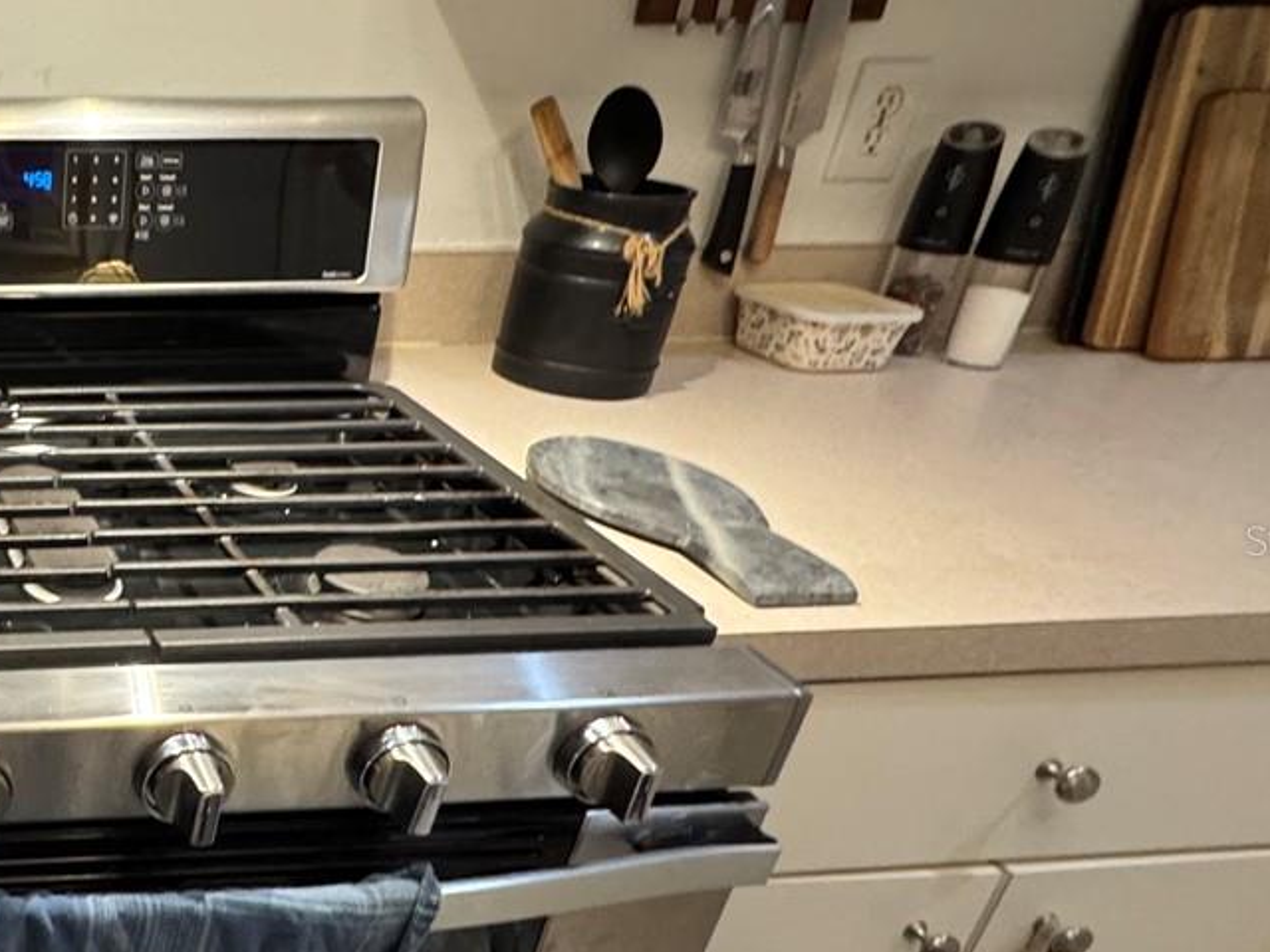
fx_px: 1284
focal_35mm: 35
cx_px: -155
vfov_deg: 40.6
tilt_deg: -28.3
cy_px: 539
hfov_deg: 41.1
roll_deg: -1.9
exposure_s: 1/60
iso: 320
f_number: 2.2
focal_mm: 2.22
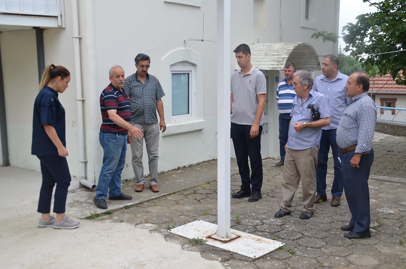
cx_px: 203
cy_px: 134
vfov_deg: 31.7
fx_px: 473
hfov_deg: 46.5
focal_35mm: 42
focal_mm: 28
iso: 200
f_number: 7.1
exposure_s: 1/200
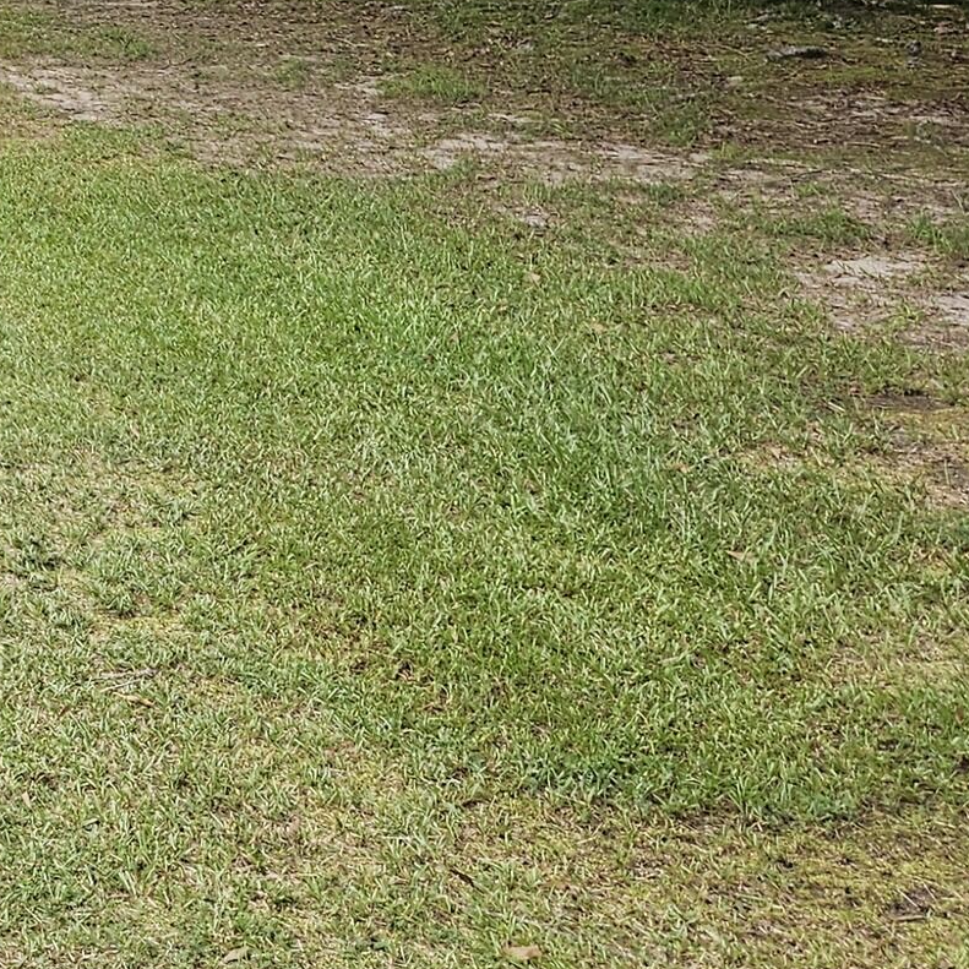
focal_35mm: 79
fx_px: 2502
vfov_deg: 20.4
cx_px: -488
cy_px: -213
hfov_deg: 19.2
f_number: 1.8
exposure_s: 1/180
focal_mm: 5.4
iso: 40
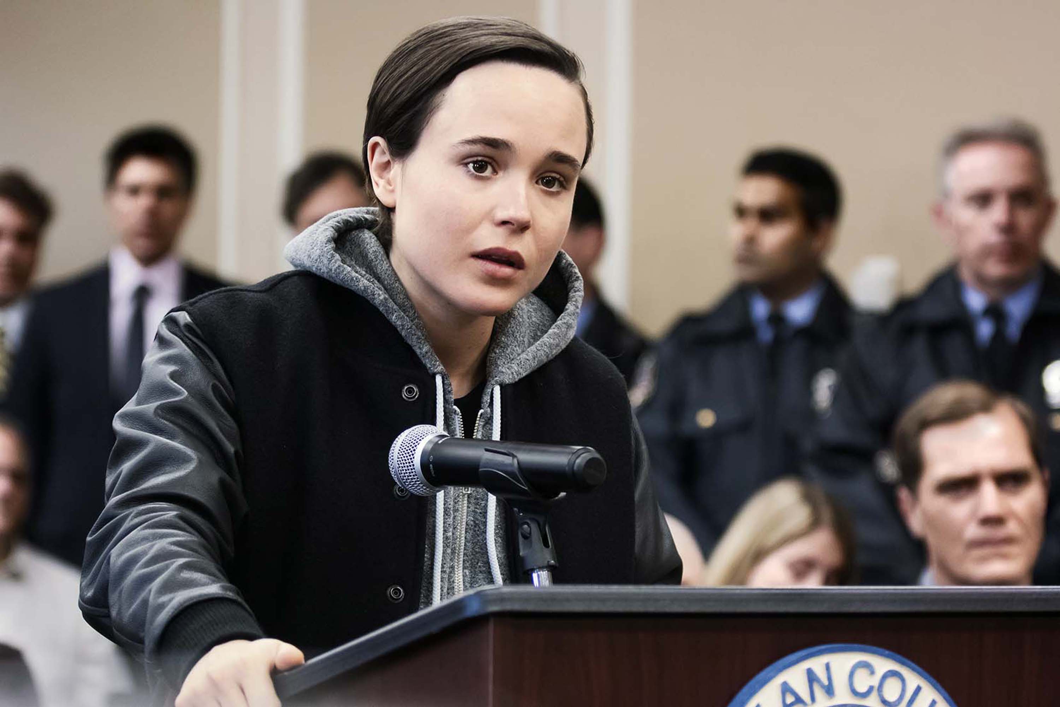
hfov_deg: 10.9
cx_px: 530
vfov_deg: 7.3
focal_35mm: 189
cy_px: 354
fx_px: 5565
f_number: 3.2
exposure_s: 1/100
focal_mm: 70
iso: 1600
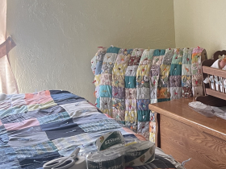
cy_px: 77
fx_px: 405
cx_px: 245
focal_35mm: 62
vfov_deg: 23.6
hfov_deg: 28.5
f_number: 1.5
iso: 250
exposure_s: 1/60
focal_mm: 5.7
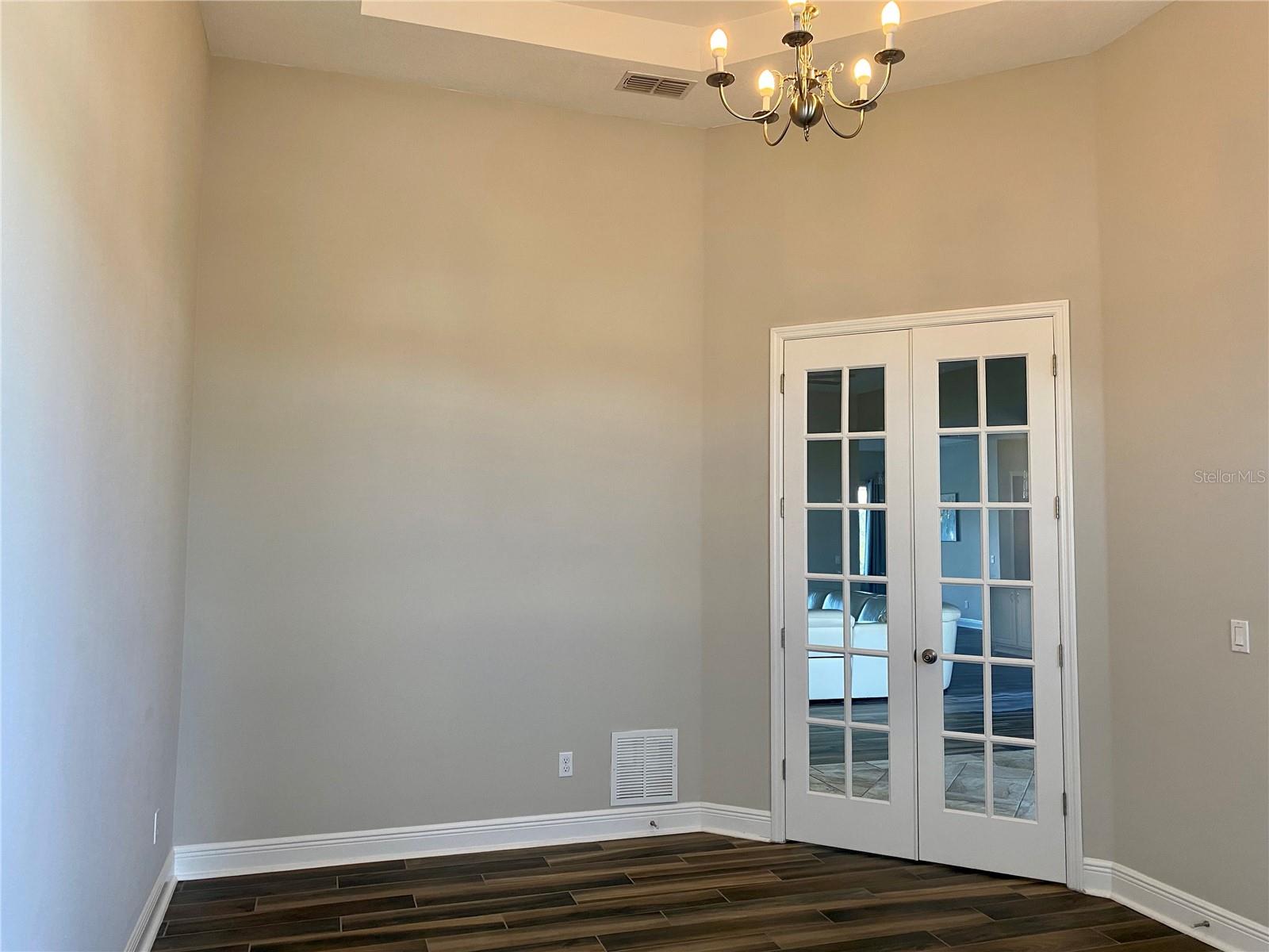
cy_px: 476
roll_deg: -0.9
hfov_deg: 67.3
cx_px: 634
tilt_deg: +2.2
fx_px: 953
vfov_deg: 53.1
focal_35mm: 26
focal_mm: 4.25
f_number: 1.8
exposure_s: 1/60
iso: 100
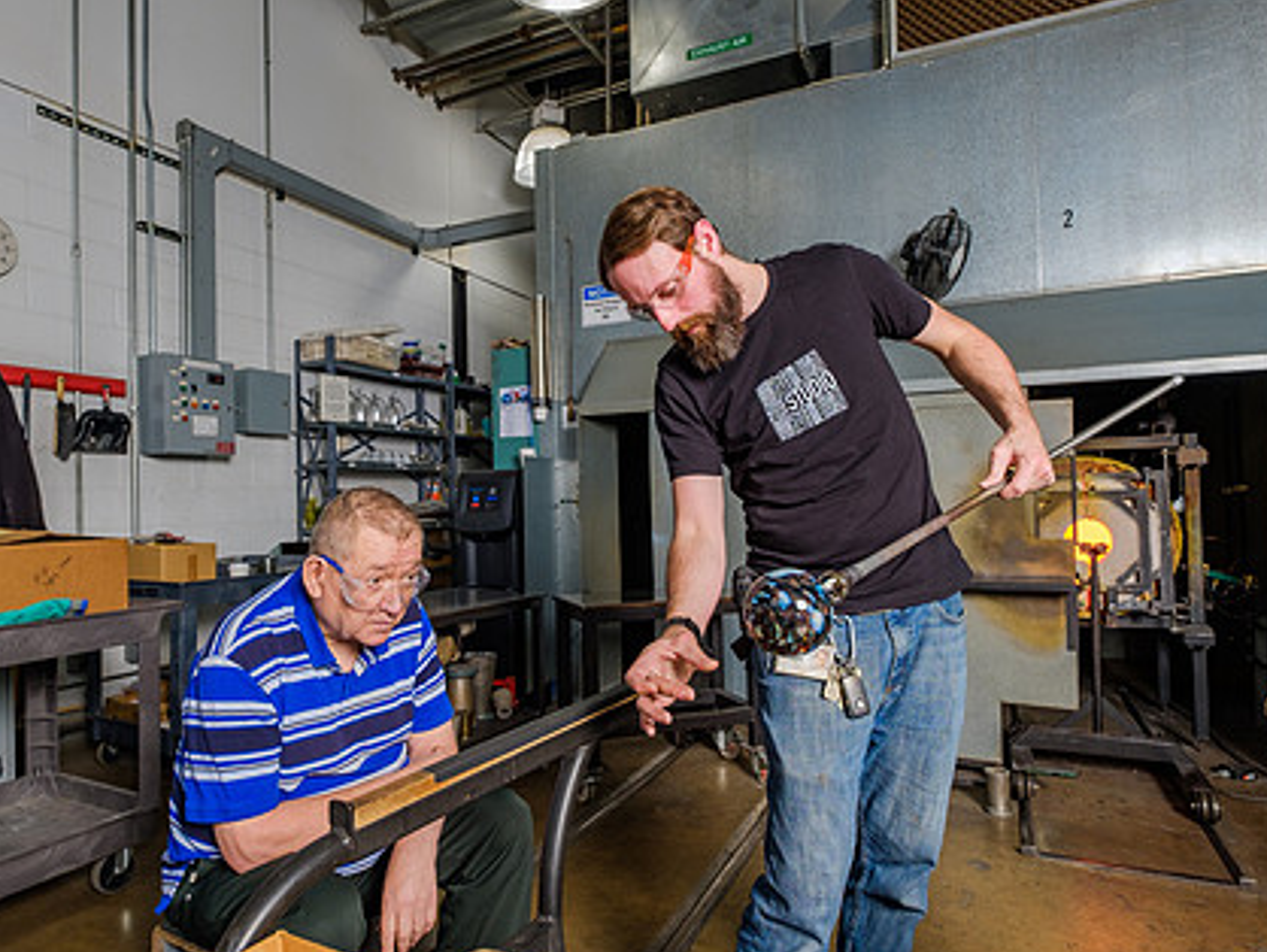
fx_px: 769
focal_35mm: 21
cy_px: 482
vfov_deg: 63.5
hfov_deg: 78.8
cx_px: 588
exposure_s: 1/125
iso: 200
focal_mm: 10
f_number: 4
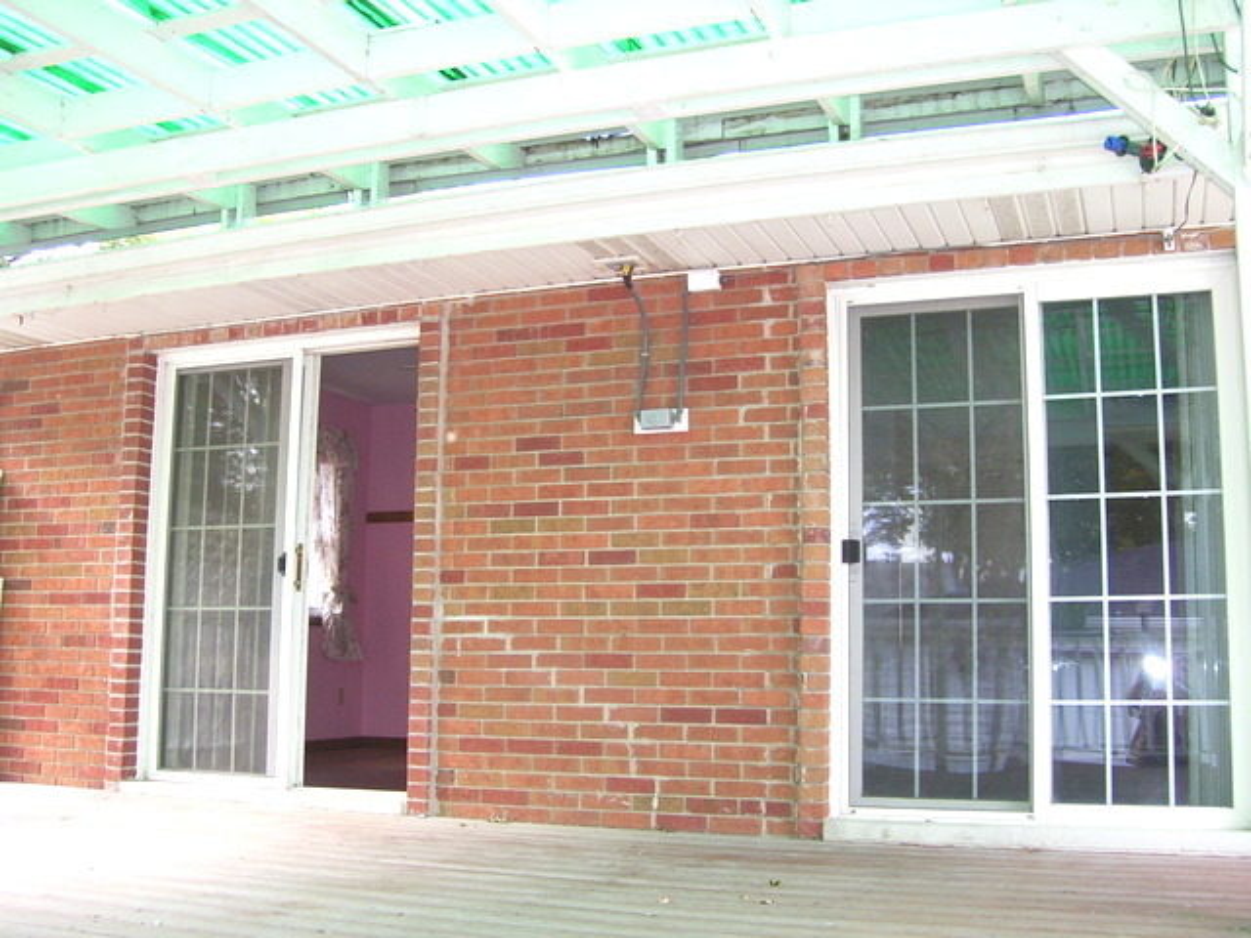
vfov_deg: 38.7
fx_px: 1337
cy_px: 469
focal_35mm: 37
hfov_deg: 50.1
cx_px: 626
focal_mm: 6
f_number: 2.7
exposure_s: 1/90
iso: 125
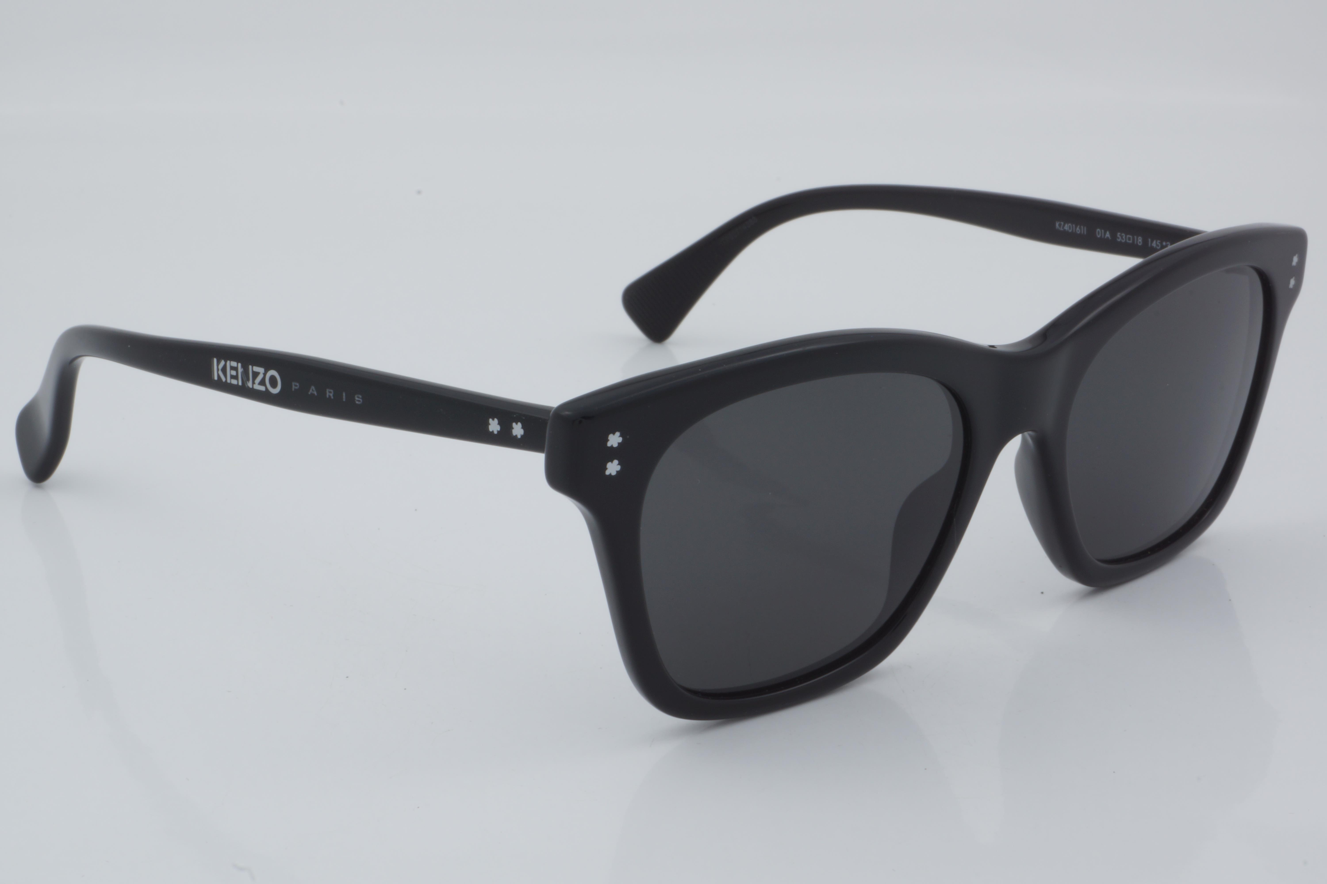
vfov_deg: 20.2
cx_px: 664
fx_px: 2488
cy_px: 442
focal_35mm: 68
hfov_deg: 29.9
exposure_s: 1/3
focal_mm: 45
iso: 100
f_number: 32
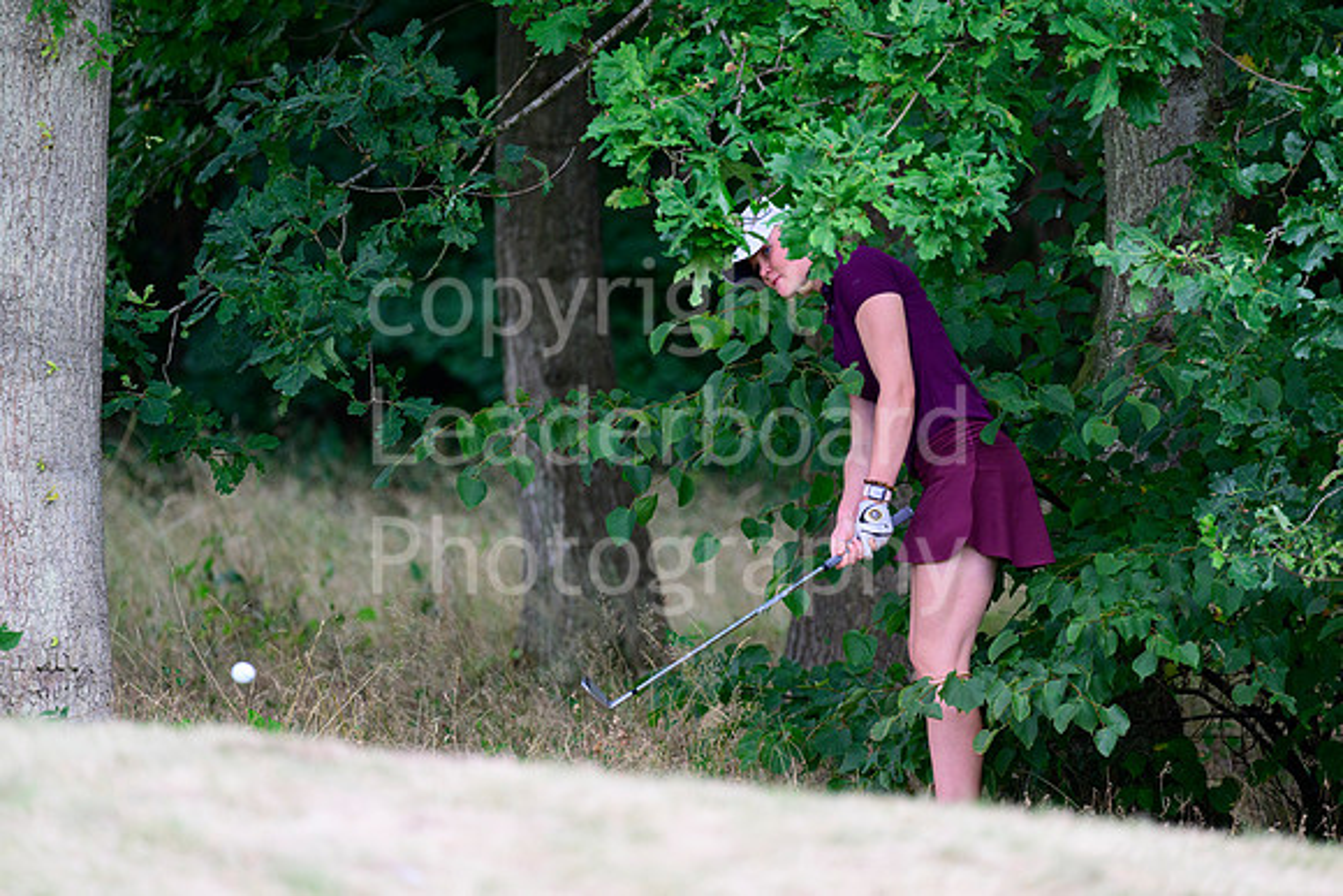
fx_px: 14925
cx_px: 672
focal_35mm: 400
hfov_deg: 5.2
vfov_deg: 3.4
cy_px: 448
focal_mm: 400
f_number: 5.6
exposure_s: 1/500
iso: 1600
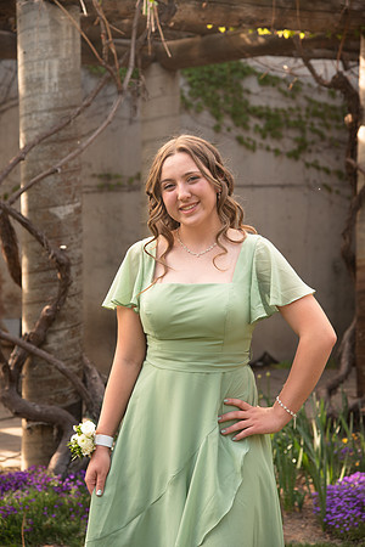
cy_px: 274
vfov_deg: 24.8
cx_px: 182
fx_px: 1247
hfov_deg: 16.7
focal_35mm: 82
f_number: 5
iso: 400
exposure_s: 1/125
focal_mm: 82
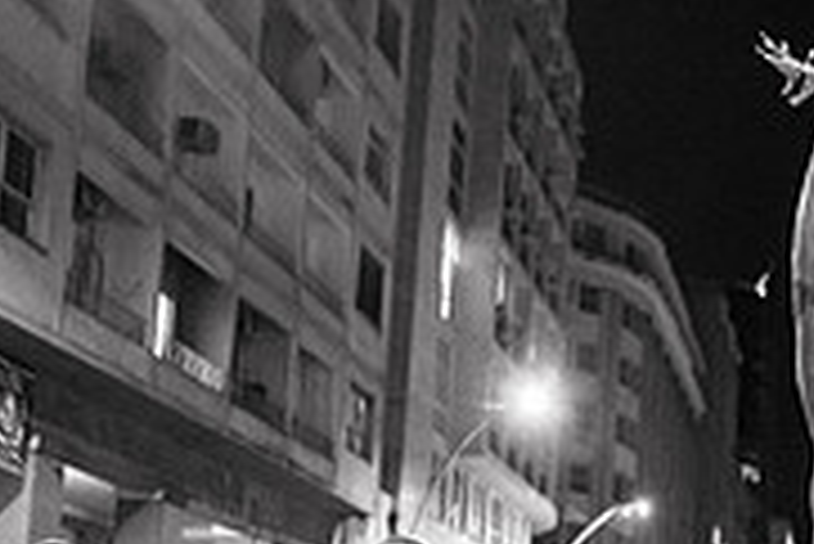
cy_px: 533
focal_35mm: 77
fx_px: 1742
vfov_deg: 17.4
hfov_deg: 23.9
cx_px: 980
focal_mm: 24
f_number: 1.8
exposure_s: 1/200
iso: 5000
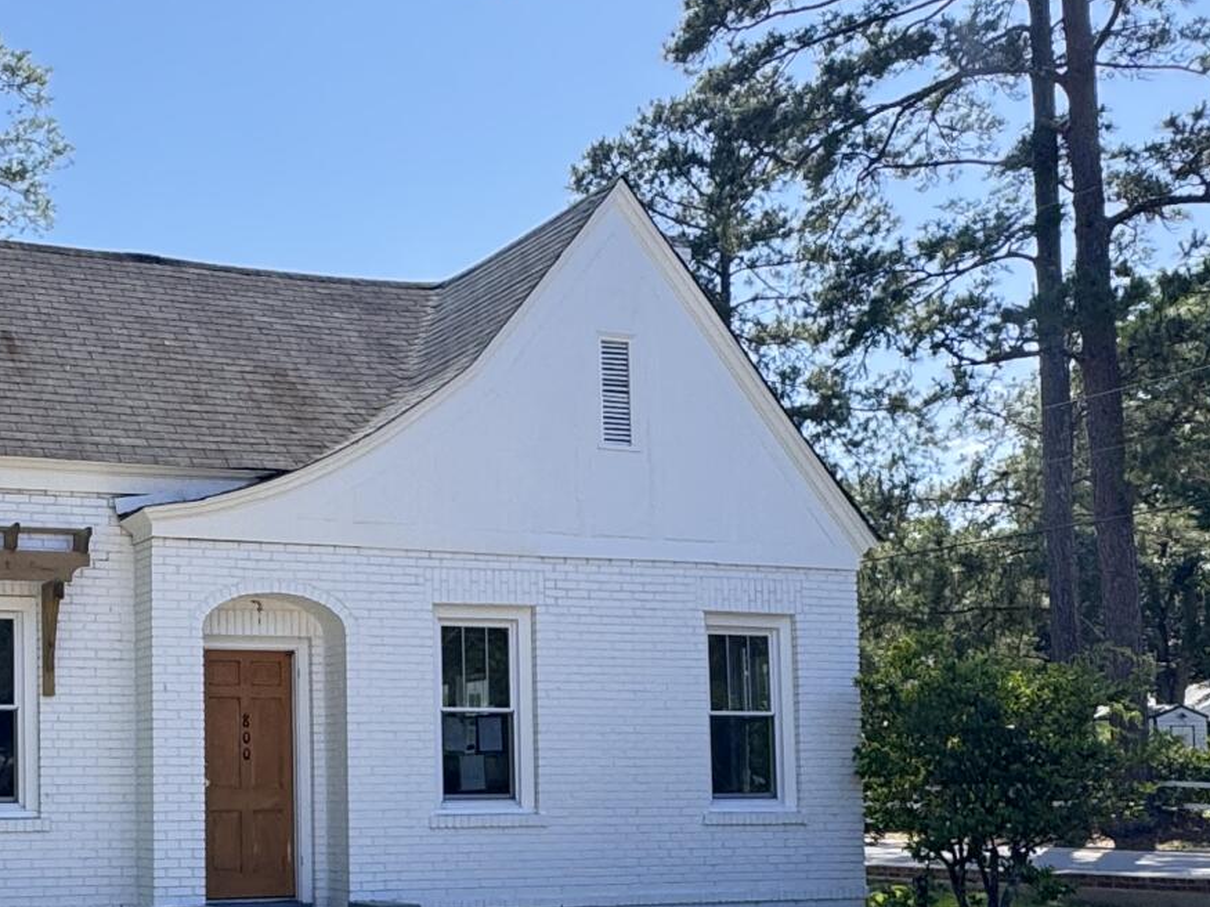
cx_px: 137
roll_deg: -0.1
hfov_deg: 37.3
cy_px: 675
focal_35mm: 48
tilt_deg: +4.6
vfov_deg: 29.8
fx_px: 1678
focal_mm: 2.22
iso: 50
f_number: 2.2
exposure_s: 1/443
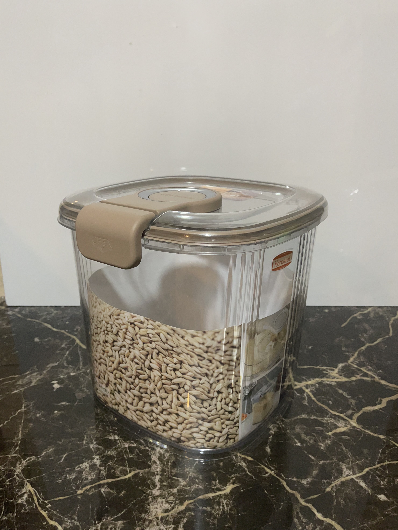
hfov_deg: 53.1
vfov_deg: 67.3
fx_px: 398
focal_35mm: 26
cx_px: 199
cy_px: 265
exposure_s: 1/100
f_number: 1.6
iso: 400
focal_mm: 5.1
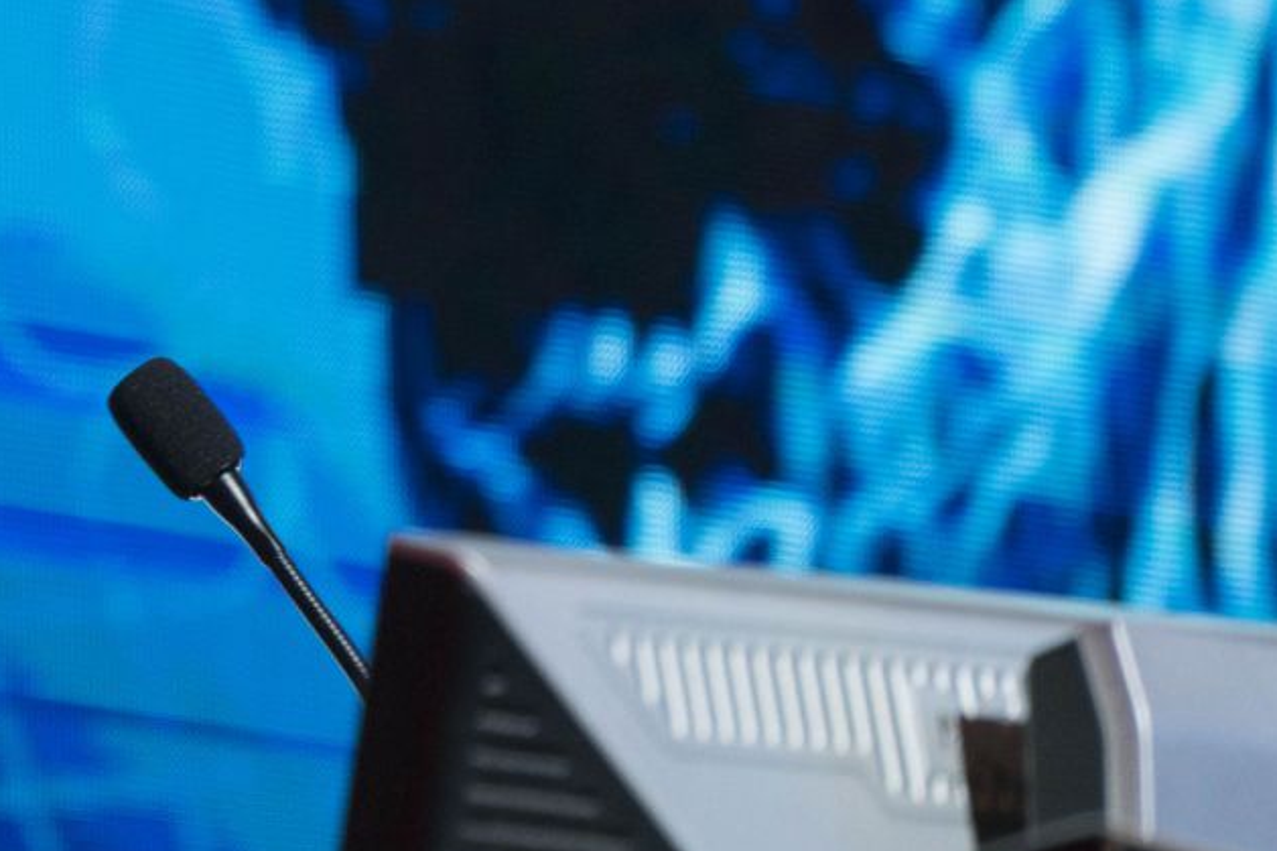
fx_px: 14610
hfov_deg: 5.0
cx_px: -401
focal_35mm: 412
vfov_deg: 3.3
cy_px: 158
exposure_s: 1/160
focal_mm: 135
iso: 1000
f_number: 4
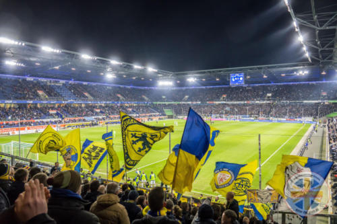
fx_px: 243
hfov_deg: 69.4
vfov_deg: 49.5
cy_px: 112
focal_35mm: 26
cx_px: 168
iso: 800
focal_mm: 9.46
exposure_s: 1/200
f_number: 2.5
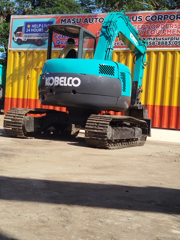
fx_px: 347
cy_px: 120
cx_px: 90
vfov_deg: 38.2
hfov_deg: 29.1
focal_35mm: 50
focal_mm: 5.31
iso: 50
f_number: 1.7
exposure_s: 1/931
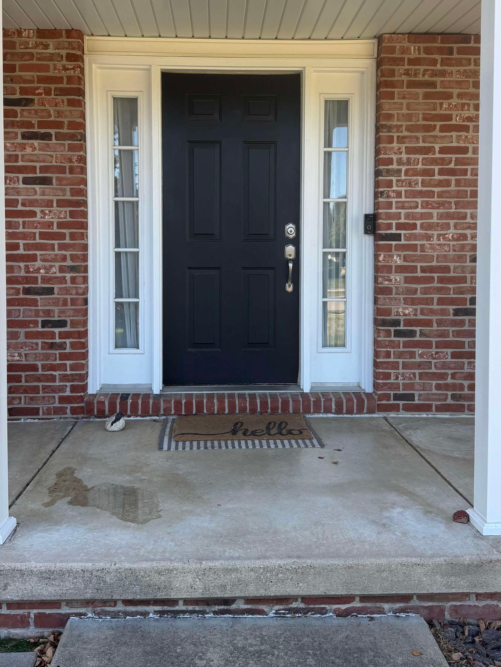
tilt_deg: -1.9
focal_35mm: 33
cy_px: 285
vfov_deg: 55.1
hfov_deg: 43.0
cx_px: 246
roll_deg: +0.1
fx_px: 637
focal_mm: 6.76
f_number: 1.78
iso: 80
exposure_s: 1/678
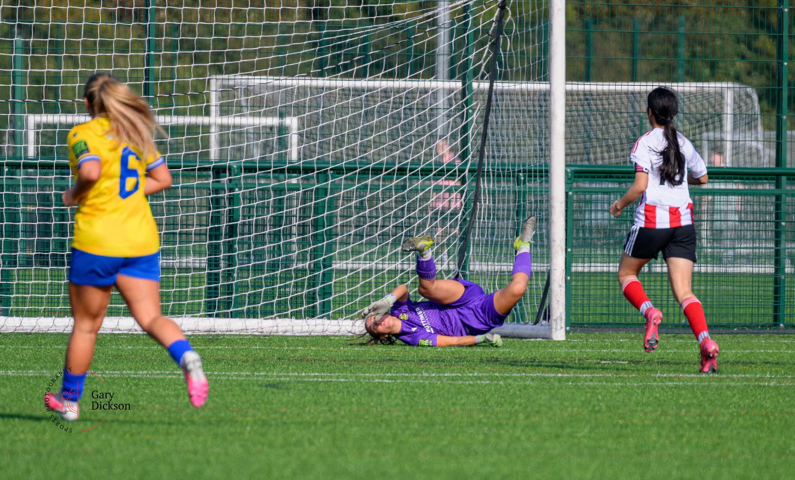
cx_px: 423
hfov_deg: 3.0
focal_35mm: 699
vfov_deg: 1.8
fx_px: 15007
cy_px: 373
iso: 500
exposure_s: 1/2000
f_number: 5.6
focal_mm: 400
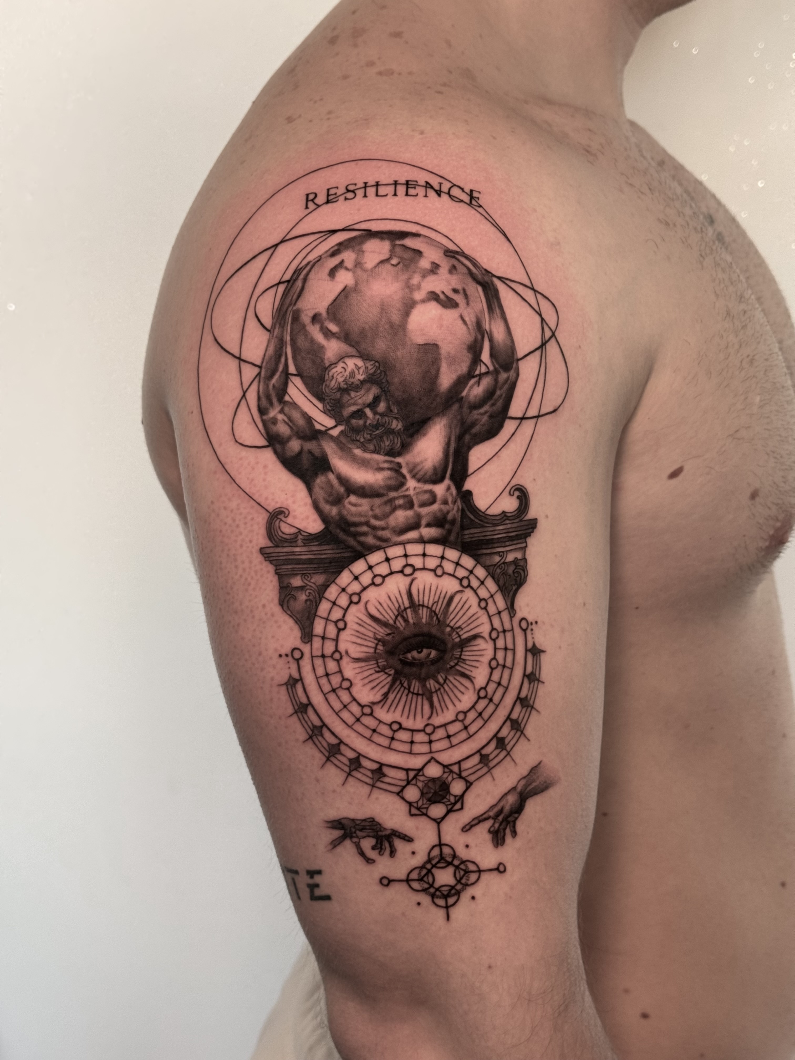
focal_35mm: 48
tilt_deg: -14.0
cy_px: 530
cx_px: 398
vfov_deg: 39.7
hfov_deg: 30.3
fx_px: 1470
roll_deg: -2.8
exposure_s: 1/46
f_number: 1.78
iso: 250
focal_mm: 6.76
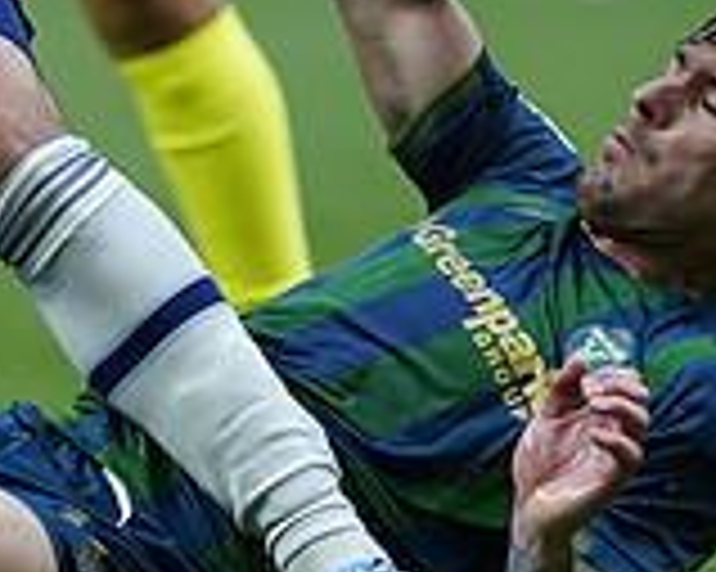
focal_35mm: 2060
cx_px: 43
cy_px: -167
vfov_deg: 0.8
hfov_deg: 0.9
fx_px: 43626
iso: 2500
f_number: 4
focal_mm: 600
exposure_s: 1/1600
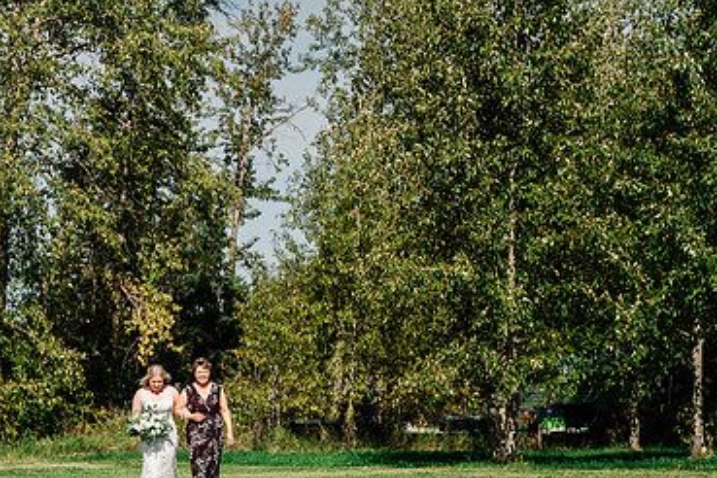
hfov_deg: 18.5
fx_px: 2191
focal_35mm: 110
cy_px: 267
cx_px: 177
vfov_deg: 12.5
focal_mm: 70
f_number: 4
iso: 400
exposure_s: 1/250
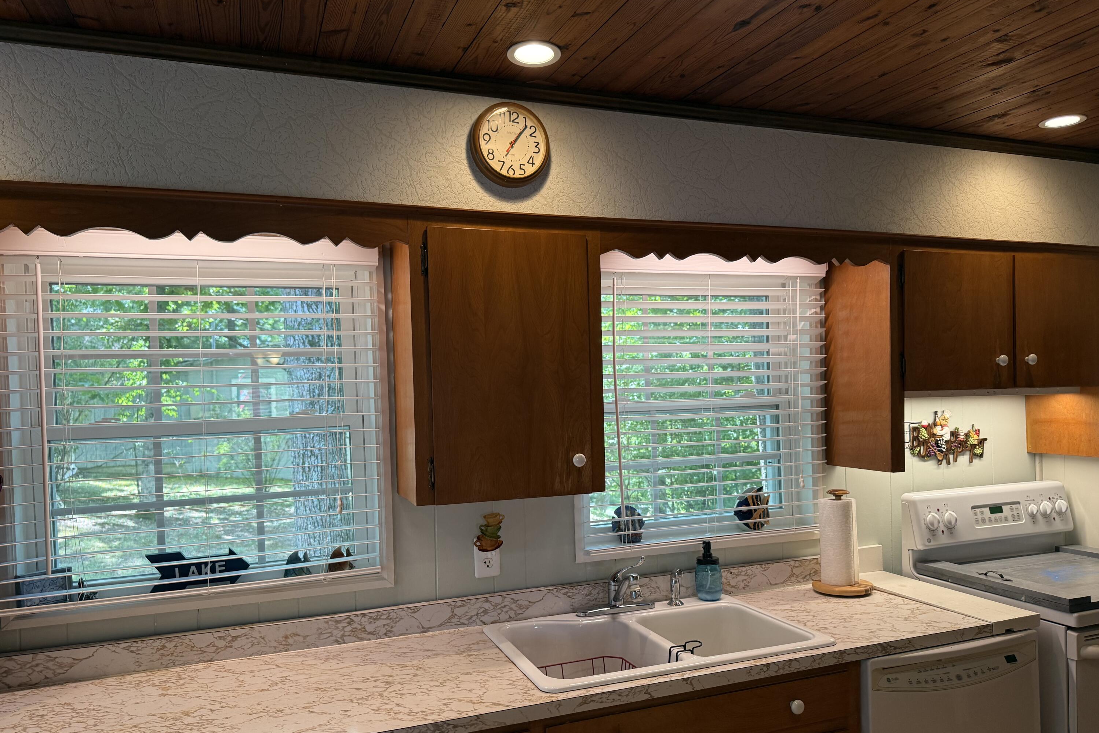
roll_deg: +1.1
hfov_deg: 71.5
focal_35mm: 25
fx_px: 763
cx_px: 550
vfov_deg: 51.2
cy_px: 403
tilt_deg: -1.0
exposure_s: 1/120
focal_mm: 6.76
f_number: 1.78
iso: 160
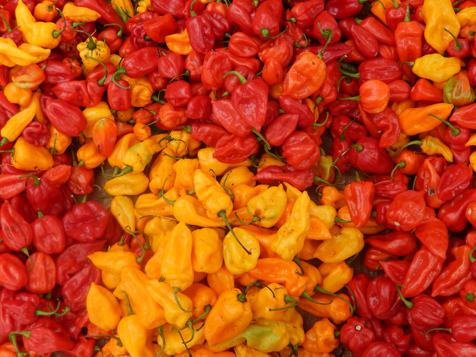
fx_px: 619
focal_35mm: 45
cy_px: 178
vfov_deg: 32.2
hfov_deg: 42.1
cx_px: 238
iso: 125
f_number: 4.3
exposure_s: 1/400
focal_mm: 8.1
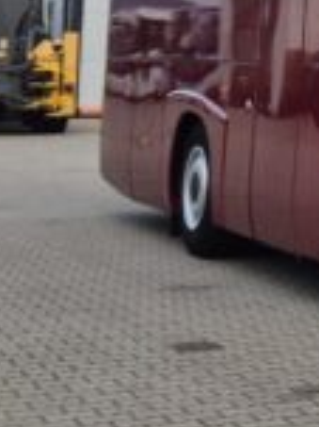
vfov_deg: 15.9
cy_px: 3
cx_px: 858
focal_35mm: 122
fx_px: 1501
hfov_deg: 10.0
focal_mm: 5.4
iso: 25
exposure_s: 1/909
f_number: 1.8
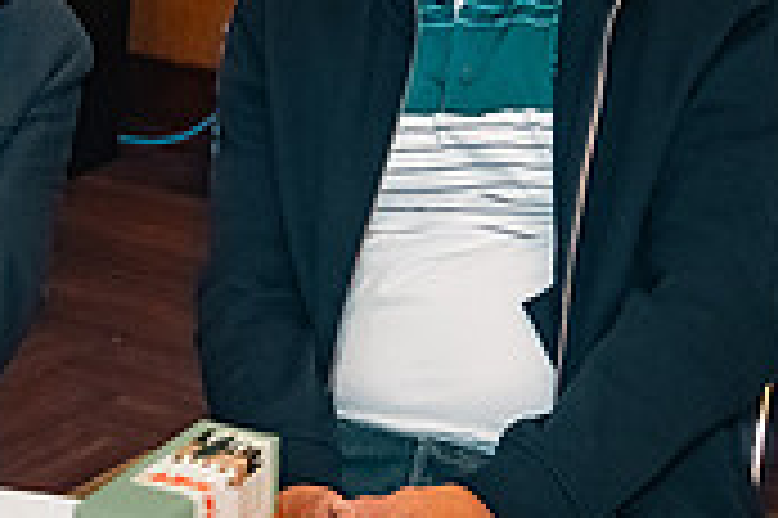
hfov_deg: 17.3
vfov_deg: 12.0
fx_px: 2461
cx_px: -94
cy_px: 115
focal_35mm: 114
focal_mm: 34
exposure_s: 1/100
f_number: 3.5
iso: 1600
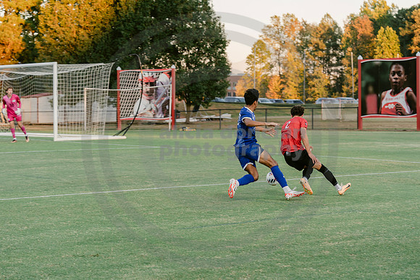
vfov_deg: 15.2
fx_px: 1050
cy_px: 140
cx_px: 210
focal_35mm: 90
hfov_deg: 22.6
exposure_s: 1/320
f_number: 4.5
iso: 640
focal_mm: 90
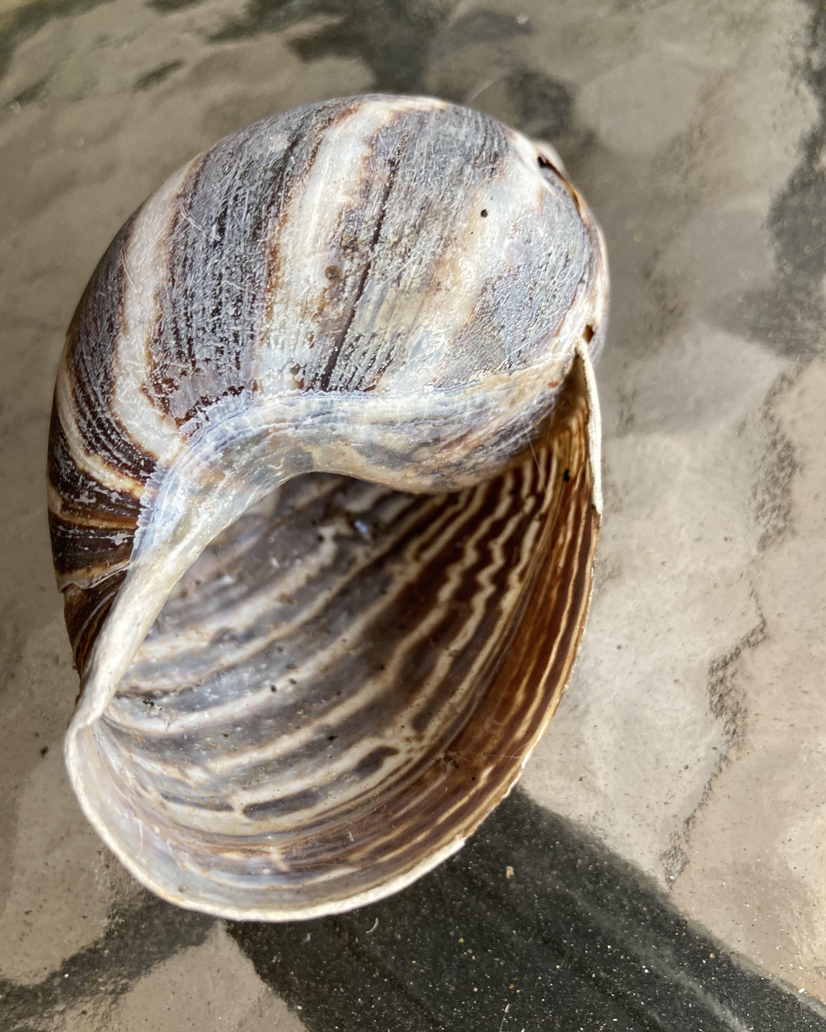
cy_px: 517
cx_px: 416
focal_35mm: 30
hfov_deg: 48.5
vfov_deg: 58.8
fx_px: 917
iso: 64
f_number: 1.8
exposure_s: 1/121
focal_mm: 3.99
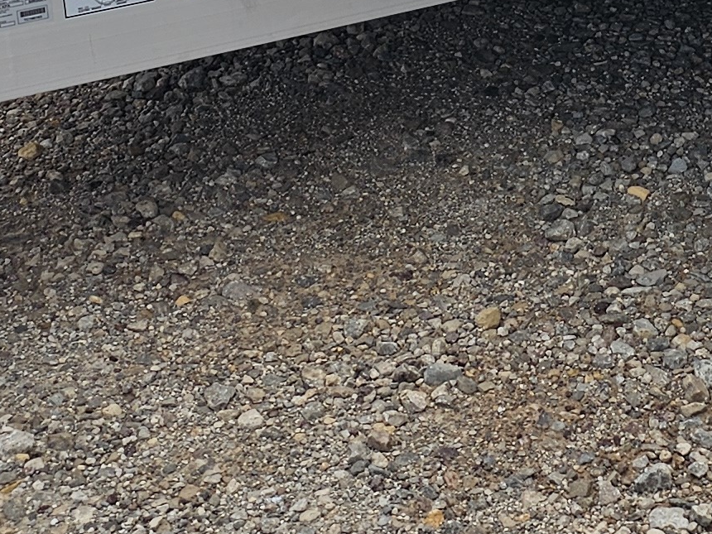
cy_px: -187
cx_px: 684
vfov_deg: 13.3
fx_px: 2201
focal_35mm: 107
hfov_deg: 18.0
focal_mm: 6.3
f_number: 1.7
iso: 10
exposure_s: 1/814
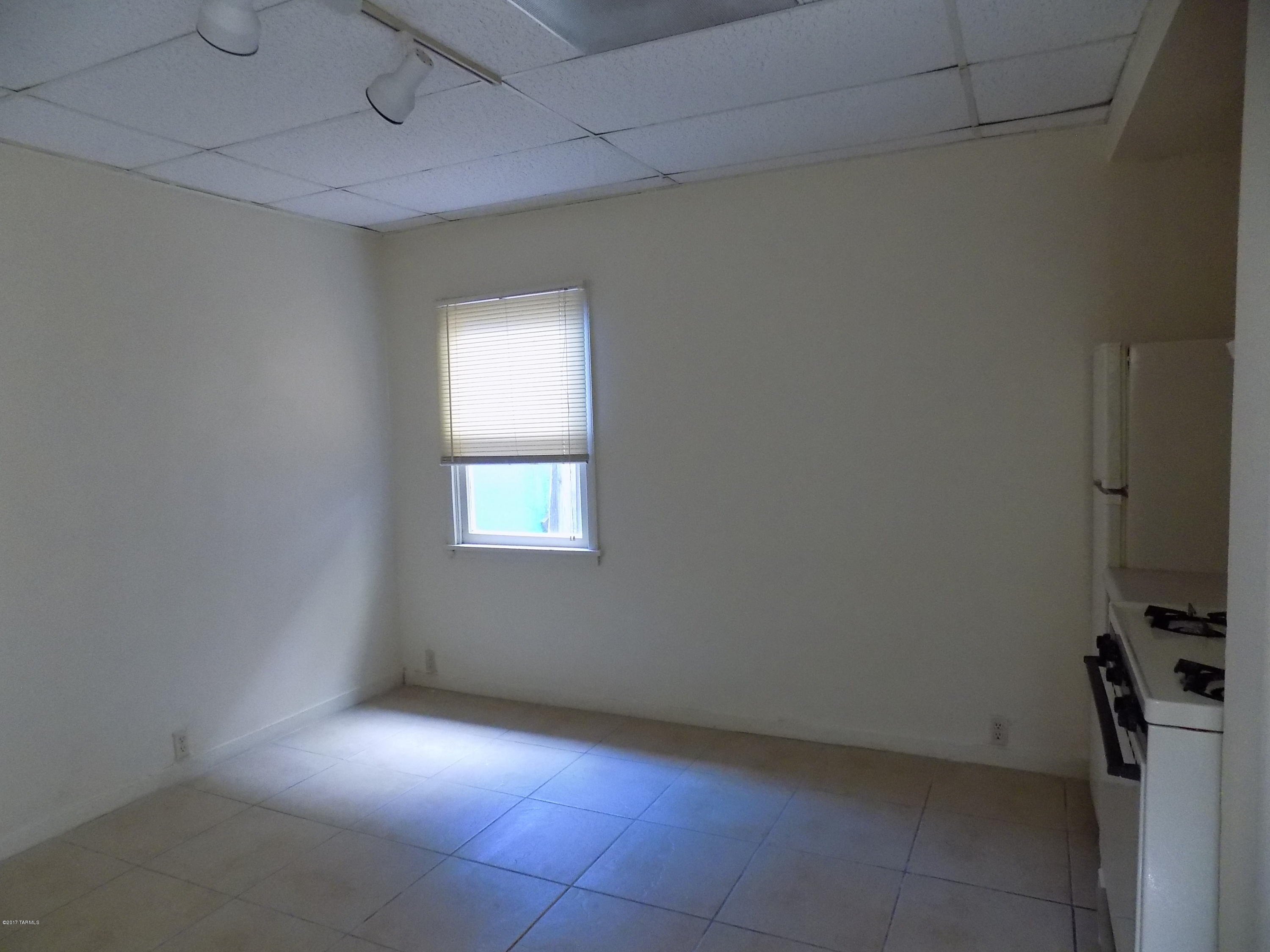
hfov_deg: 73.9
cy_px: 476
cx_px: 635
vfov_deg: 58.9
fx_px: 844
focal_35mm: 23
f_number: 3.1
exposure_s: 1/25
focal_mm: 4
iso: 400
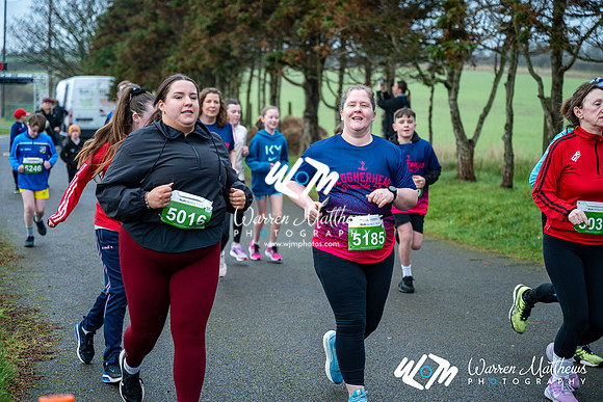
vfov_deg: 19.5
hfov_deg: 28.8
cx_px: 302
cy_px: 201
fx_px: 1173
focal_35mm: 70
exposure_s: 1/1250
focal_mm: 70
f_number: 2.8
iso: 640
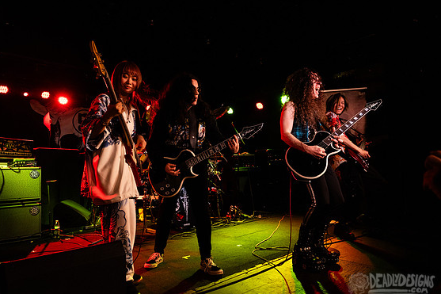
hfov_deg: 71.5
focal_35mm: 25
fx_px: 306
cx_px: 212
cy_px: 148
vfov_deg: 51.3
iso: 2000
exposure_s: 1/160
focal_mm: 24
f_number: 3.5
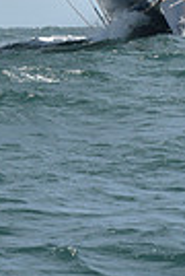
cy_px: -317
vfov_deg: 4.8
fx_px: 3244
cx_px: 71
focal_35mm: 423
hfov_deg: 3.3
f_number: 8
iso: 250
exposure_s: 1/1250
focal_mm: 98
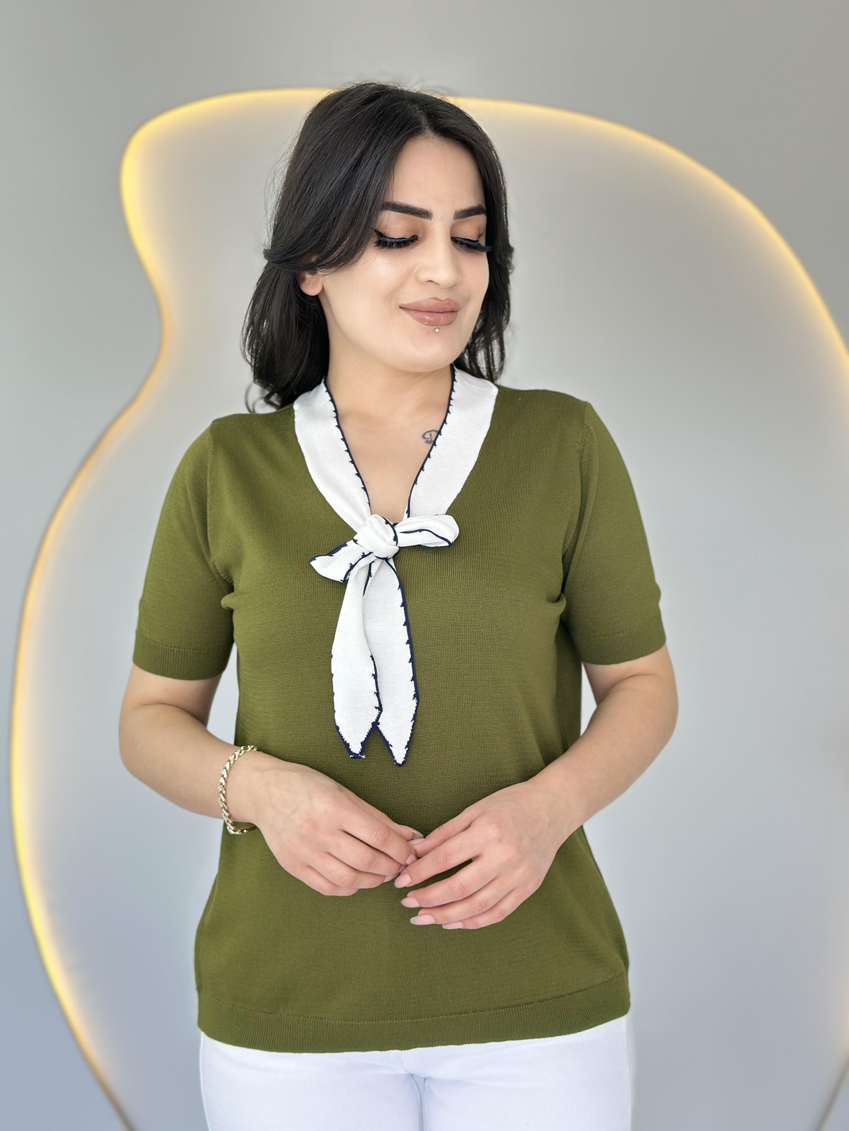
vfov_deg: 39.7
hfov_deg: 30.3
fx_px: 1570
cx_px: 424
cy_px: 566
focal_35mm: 48
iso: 64
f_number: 1.78
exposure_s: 1/112
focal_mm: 6.86
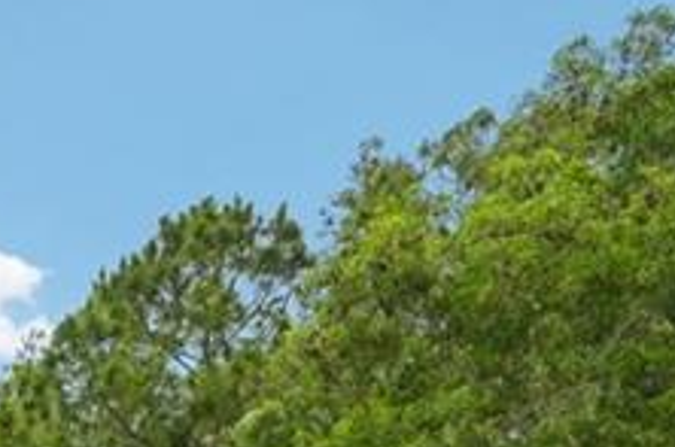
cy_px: 984
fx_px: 1815
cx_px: -426
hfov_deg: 18.0
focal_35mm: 97
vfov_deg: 12.0
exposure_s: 1/800
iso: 400
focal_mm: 21
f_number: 8
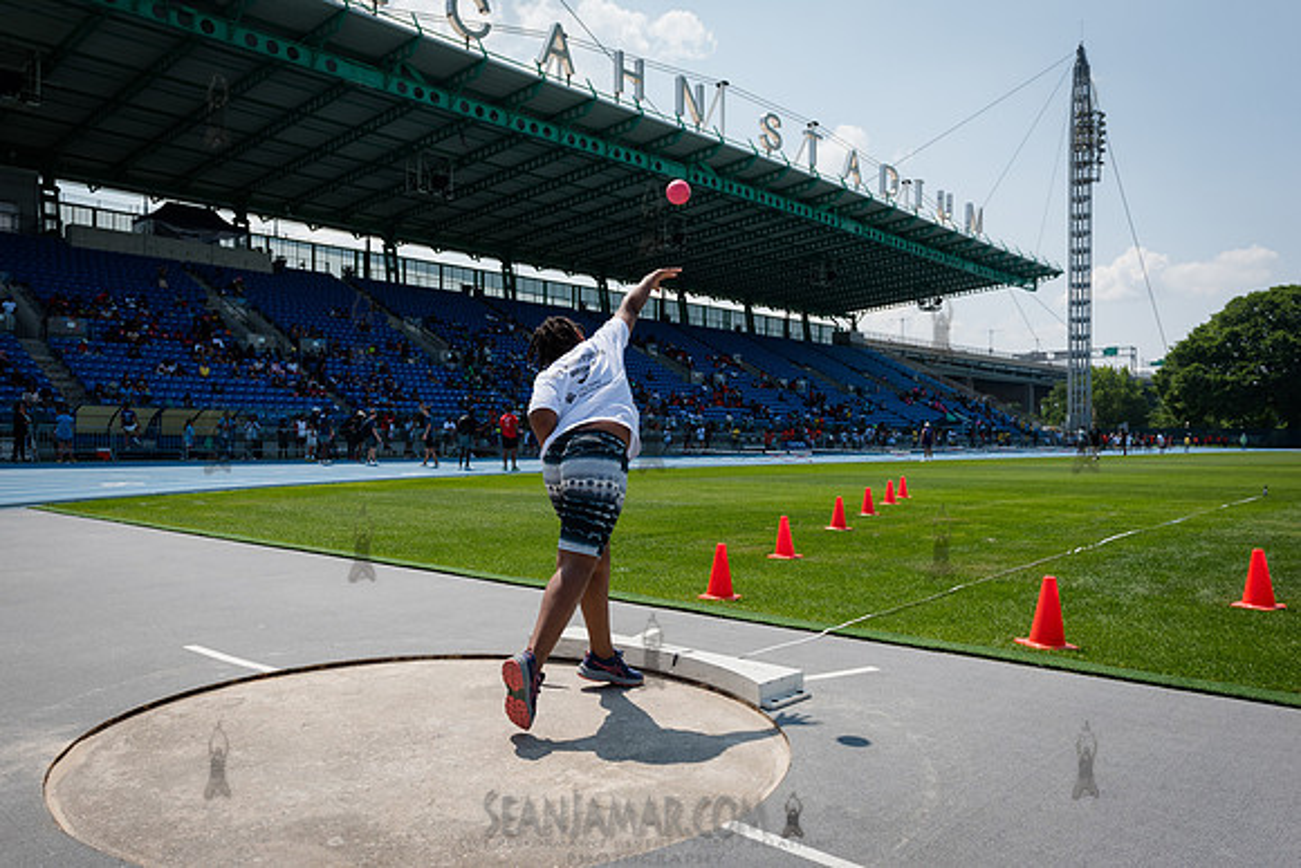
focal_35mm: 27
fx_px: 975
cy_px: 438
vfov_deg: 48.0
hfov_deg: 67.3
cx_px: 605
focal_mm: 24
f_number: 5.6
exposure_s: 1/1600
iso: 400
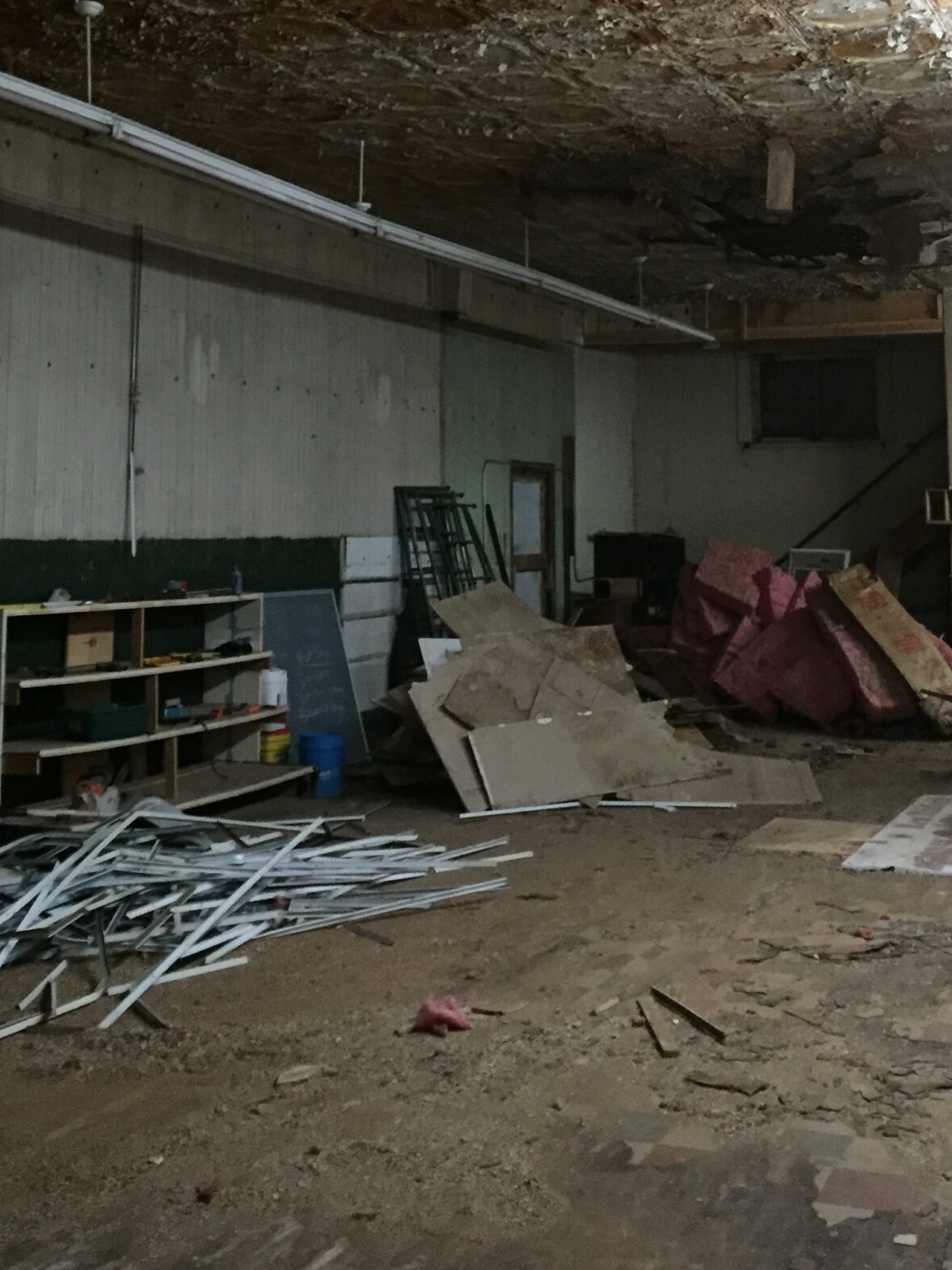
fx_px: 1723
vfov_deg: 39.4
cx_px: 541
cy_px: 331
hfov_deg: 30.8
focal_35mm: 47
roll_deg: +2.1
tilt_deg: +8.3
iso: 400
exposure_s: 1/15
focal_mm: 4.15
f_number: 2.2
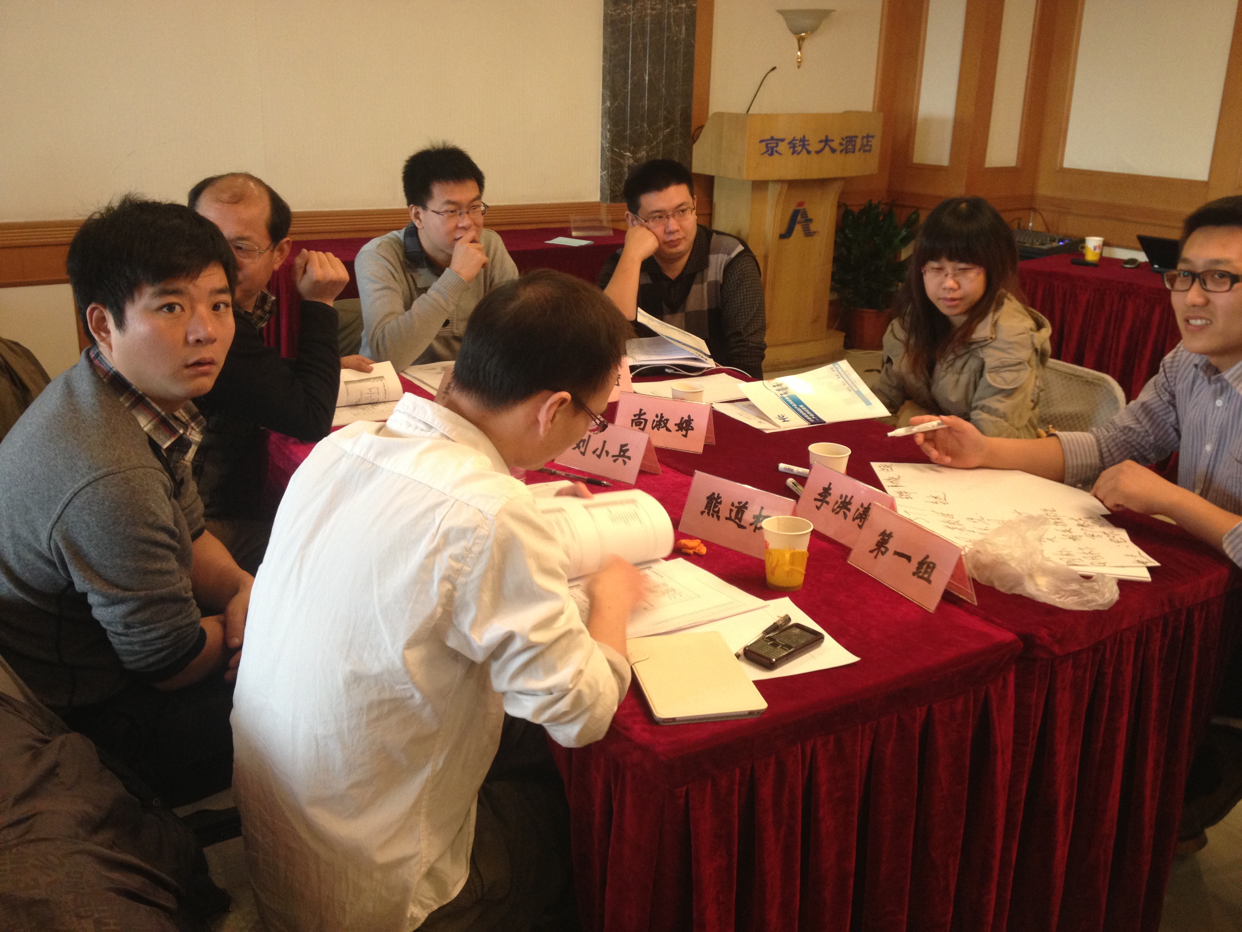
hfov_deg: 52.6
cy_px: 466
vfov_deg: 40.7
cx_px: 621
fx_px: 1256
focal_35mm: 35
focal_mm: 4.28
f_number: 2.4
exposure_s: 1/20
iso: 160
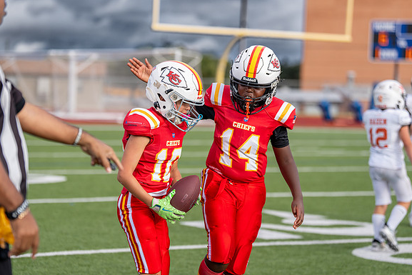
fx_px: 1442
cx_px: 194
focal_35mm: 126
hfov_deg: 16.3
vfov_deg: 10.9
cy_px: 132
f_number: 2.8
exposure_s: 1/2500
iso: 320
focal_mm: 118
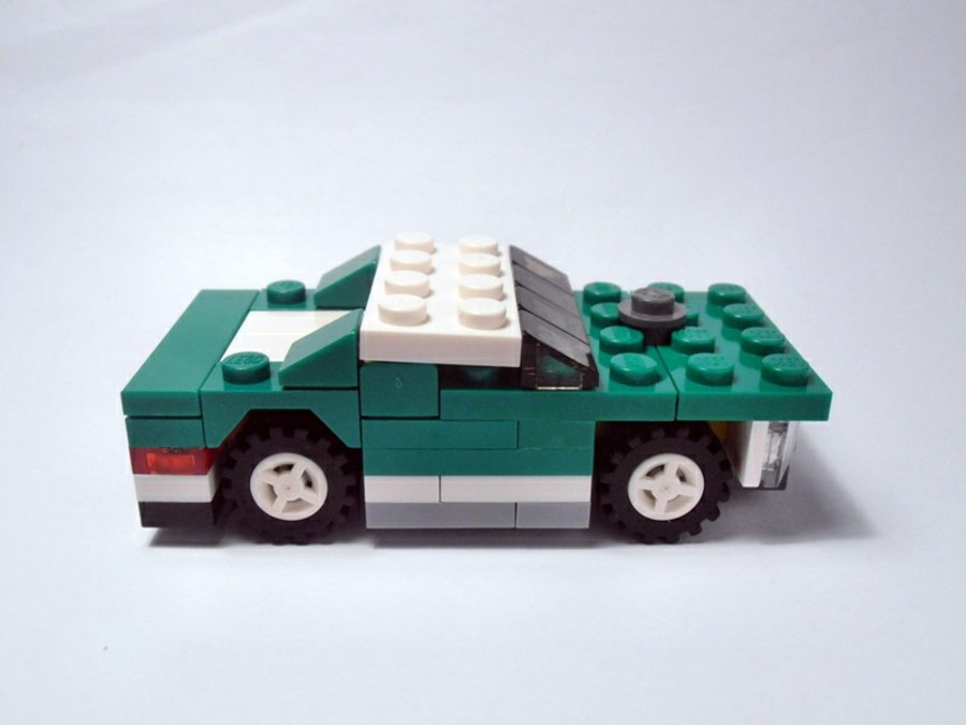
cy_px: 362
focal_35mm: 37
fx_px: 1033
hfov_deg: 50.1
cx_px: 483
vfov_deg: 38.7
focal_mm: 6.61
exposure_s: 1/80
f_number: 3.9
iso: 80
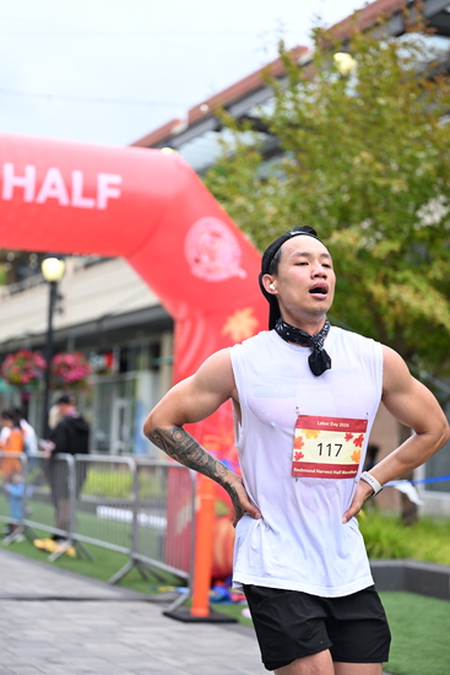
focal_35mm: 70
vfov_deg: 28.8
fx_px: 1312
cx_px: 225
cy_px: 338
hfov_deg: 19.5
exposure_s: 1/1600
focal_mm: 70
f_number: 2.8
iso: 640
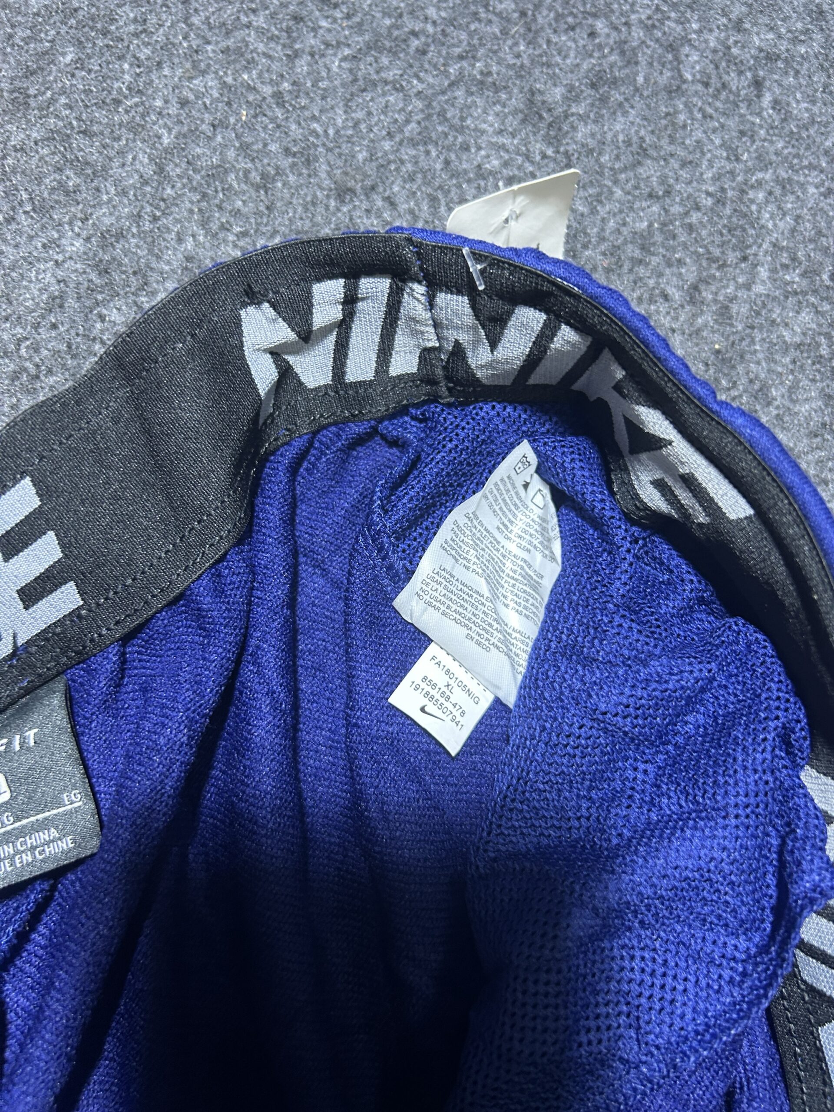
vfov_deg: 67.3
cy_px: 556
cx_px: 417
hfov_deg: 53.1
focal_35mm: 26
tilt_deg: -52.8
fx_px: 835
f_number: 1.5
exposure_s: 1/50
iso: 160
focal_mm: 5.7
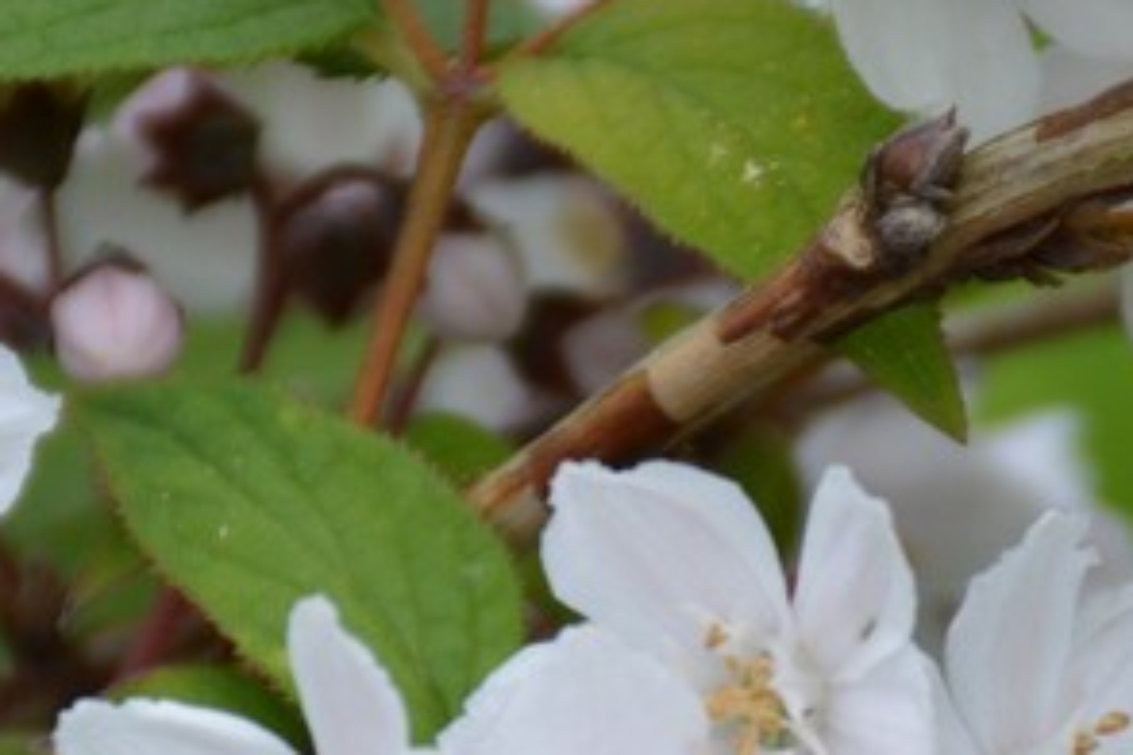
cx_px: 478
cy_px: 664
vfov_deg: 1.9
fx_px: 23004
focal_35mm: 731
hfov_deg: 2.8
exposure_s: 1/1000
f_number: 5.6
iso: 500
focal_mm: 140
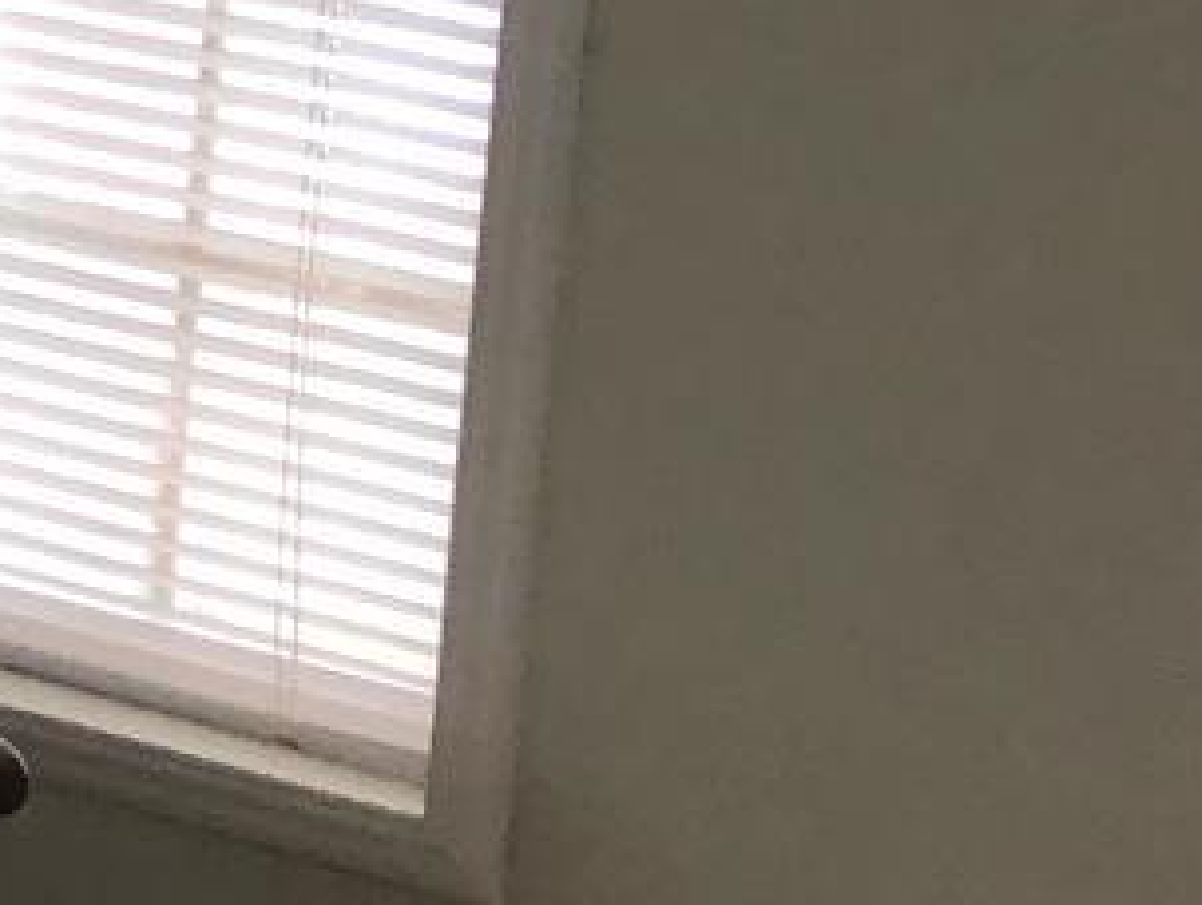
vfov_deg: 7.8
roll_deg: -2.3
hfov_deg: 8.4
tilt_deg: -13.3
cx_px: -2686
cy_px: 16
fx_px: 6571
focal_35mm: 189
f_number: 1.8
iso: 80
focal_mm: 3.99
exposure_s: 1/120
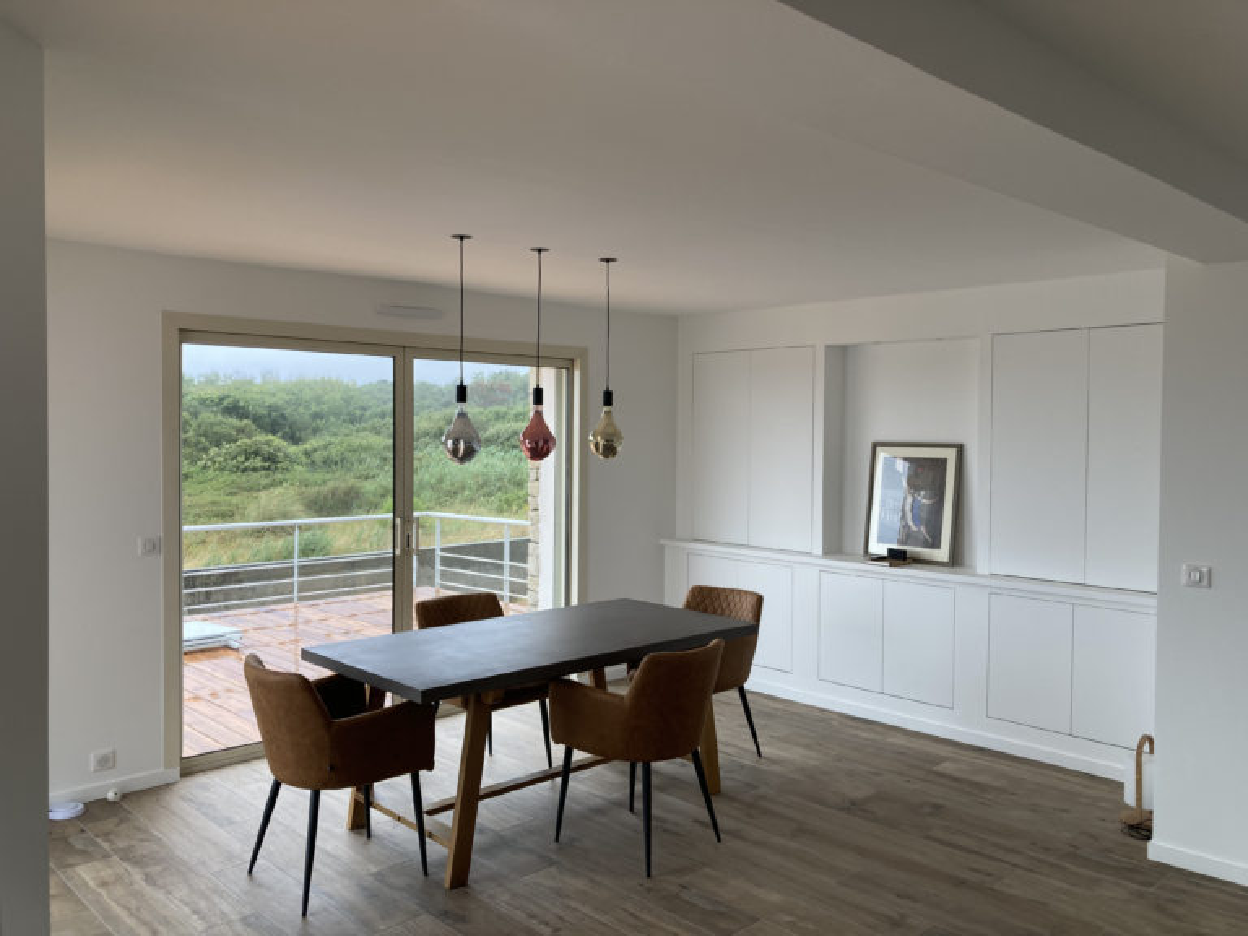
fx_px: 1009
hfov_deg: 63.4
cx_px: 624
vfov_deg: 49.7
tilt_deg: -1.4
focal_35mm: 28
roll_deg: -0.2
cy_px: 468
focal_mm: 3.99
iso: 20
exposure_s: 1/120
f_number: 1.8
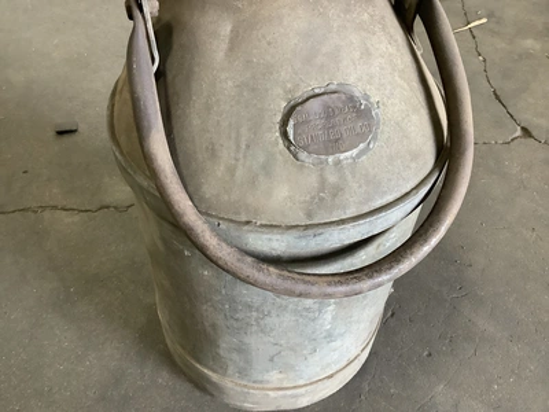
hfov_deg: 58.4
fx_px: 492
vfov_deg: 45.4
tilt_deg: -48.8
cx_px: 274
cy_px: 206
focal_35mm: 31
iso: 320
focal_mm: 3.3
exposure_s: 1/40
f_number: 2.4
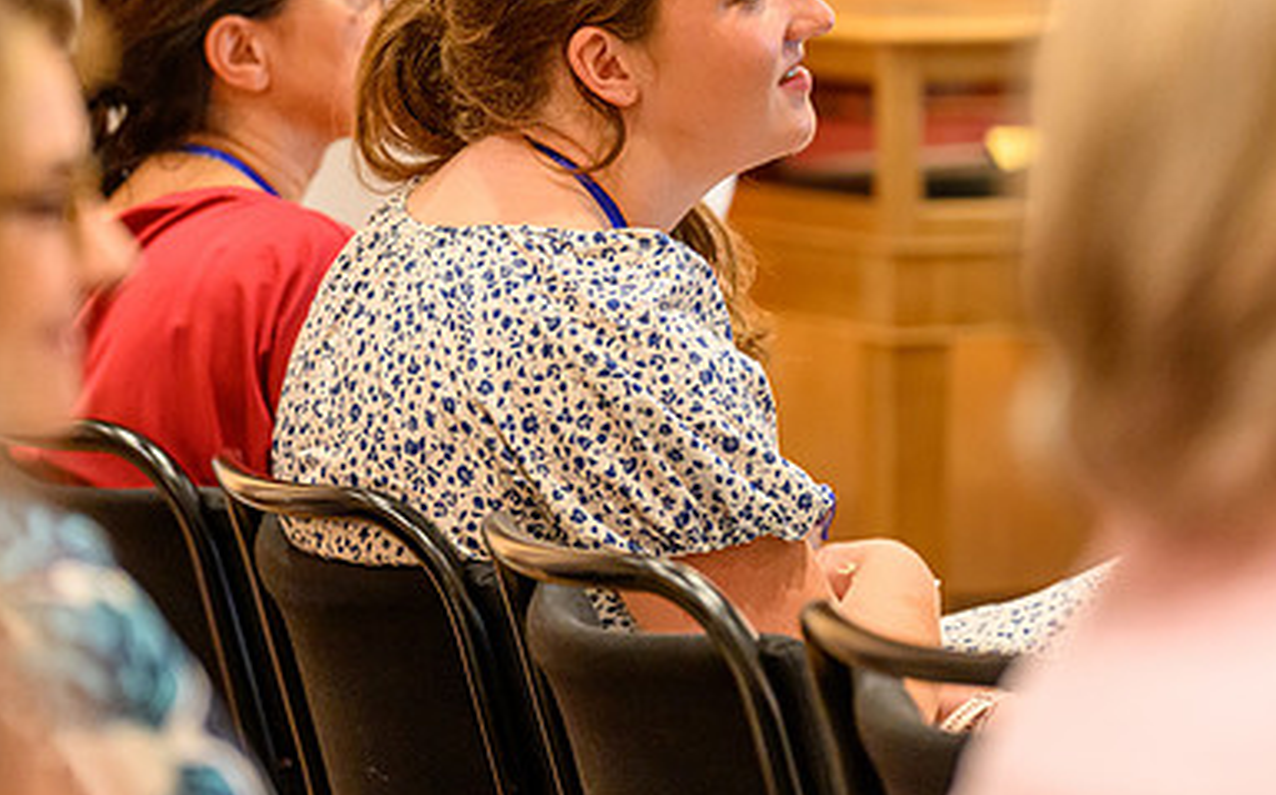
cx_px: 580
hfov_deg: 8.9
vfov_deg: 5.5
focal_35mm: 236
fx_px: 8201
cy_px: 174
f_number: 2.8
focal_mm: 150
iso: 4500
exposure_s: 1/125
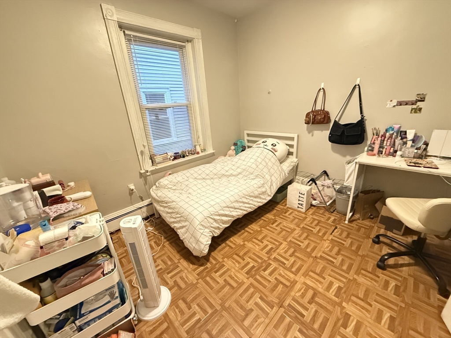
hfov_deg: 102.1
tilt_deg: -19.3
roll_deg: +3.3
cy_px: 169
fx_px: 182
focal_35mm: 14
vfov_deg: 85.7
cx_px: 226
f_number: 2.2
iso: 1250
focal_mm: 2.22
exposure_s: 1/60
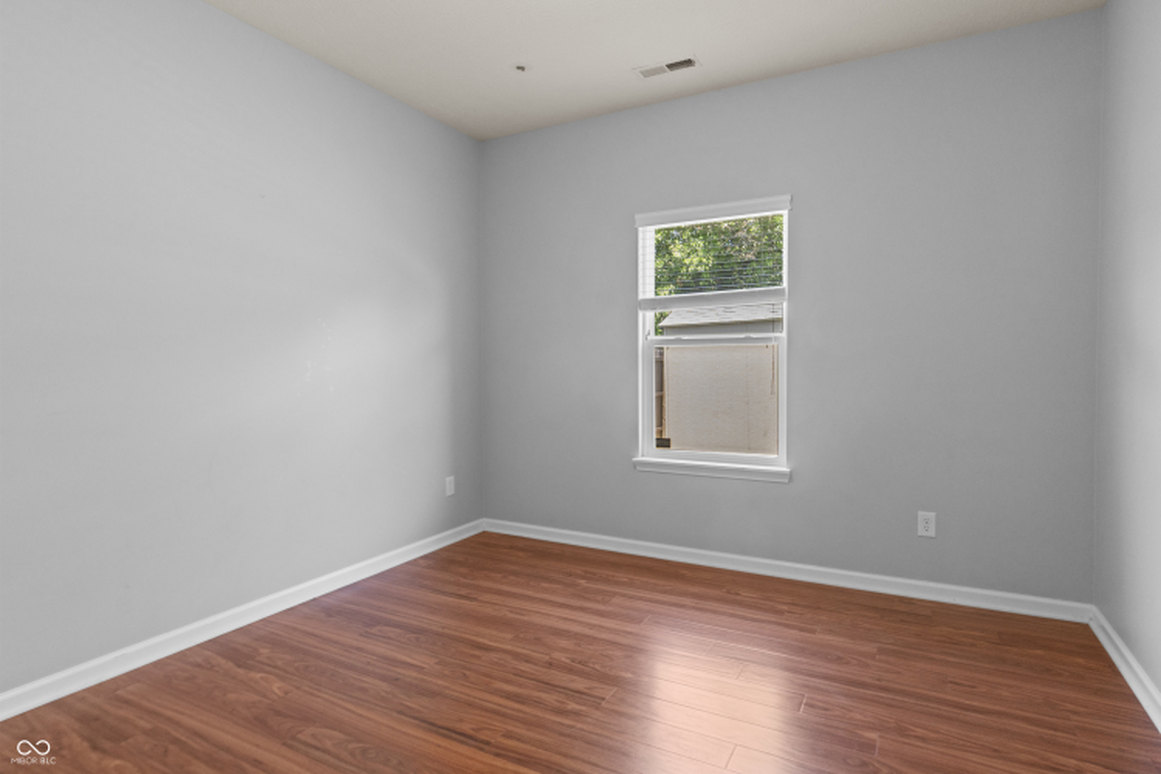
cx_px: 580
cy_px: 387
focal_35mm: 18
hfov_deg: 90.0
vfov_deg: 67.4
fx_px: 580
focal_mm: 12
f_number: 9
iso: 250
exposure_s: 1/4
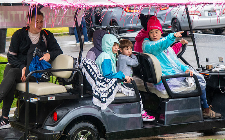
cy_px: 39
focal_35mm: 119
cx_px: 112
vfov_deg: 11.0
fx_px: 729
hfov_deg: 17.5
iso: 2500
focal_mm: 85
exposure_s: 1/250
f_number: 4
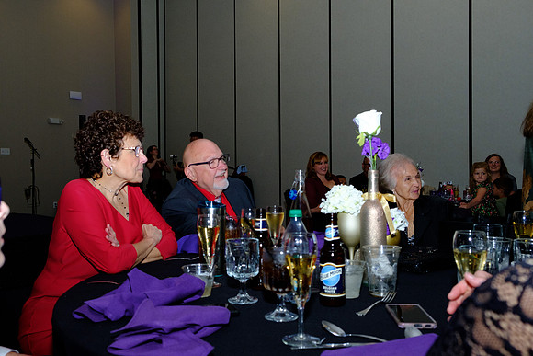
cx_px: 266
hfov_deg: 58.7
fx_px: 474
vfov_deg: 41.1
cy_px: 178
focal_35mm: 32
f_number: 5.6
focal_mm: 21.4
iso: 1600
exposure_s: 1/160
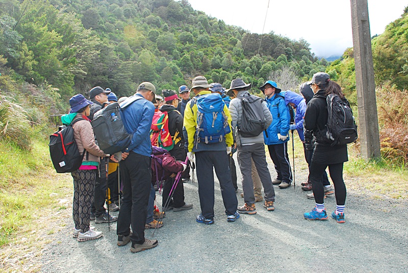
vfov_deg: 43.7
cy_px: 136
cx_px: 204
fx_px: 340
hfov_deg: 61.9
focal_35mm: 30
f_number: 7.1
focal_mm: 20
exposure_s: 1/200
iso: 400
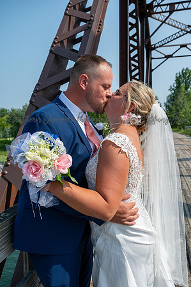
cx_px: 96
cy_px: 144
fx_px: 235
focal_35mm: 30
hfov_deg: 44.2
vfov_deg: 62.8
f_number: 6.3
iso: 100
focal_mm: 29.5
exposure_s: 1/320
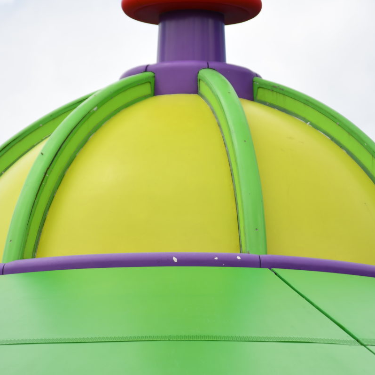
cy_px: 188
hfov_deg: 5.2
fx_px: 4106
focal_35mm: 335
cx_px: 211
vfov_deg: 5.2
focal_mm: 175
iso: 160
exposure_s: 1/500
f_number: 8
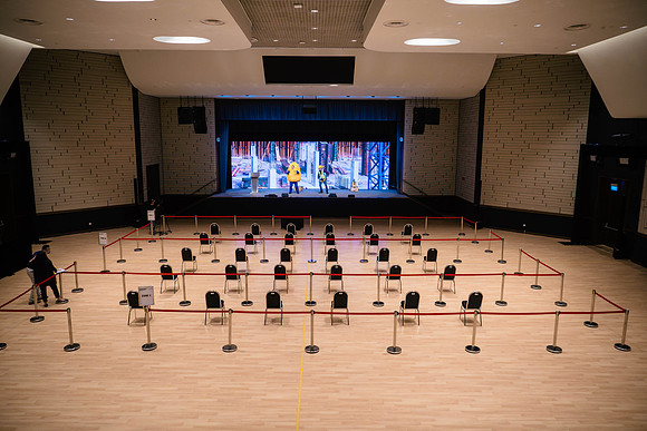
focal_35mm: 25
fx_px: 449
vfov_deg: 51.4
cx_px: 324
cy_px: 216
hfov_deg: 71.6
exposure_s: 1/100
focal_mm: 12
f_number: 2.8
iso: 500
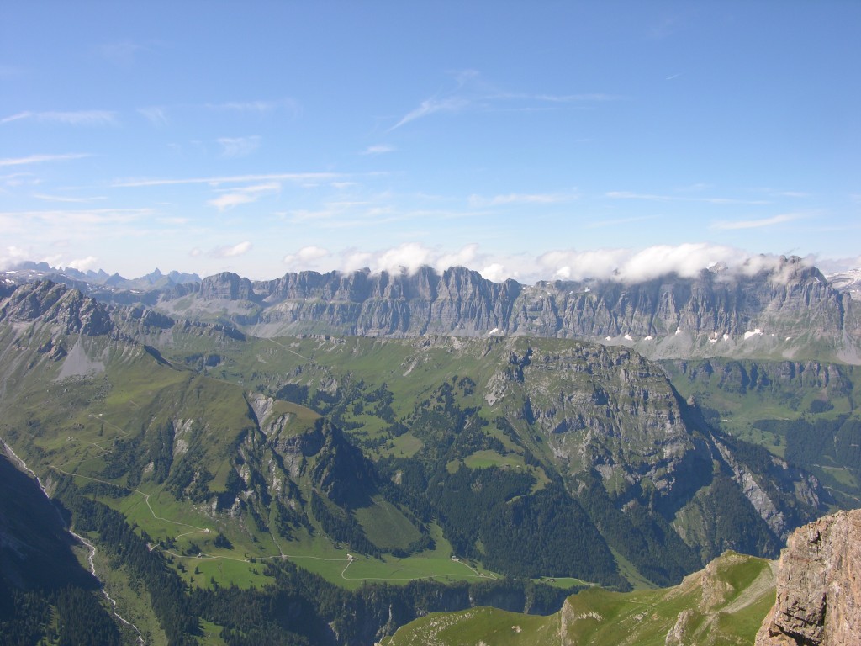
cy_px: 323
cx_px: 430
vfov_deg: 40.7
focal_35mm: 35
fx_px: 871
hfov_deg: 52.6
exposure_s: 1/231
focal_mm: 8.9
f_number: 5.6
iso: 50
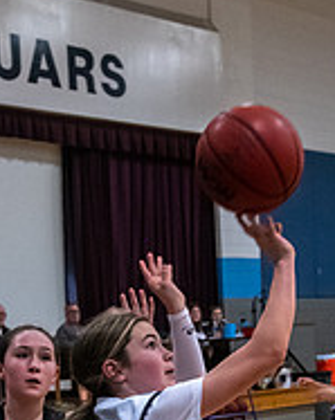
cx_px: 139
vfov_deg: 14.6
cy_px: 474
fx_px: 1603
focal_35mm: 129
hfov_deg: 11.9
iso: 4000
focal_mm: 38
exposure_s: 1/500
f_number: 4
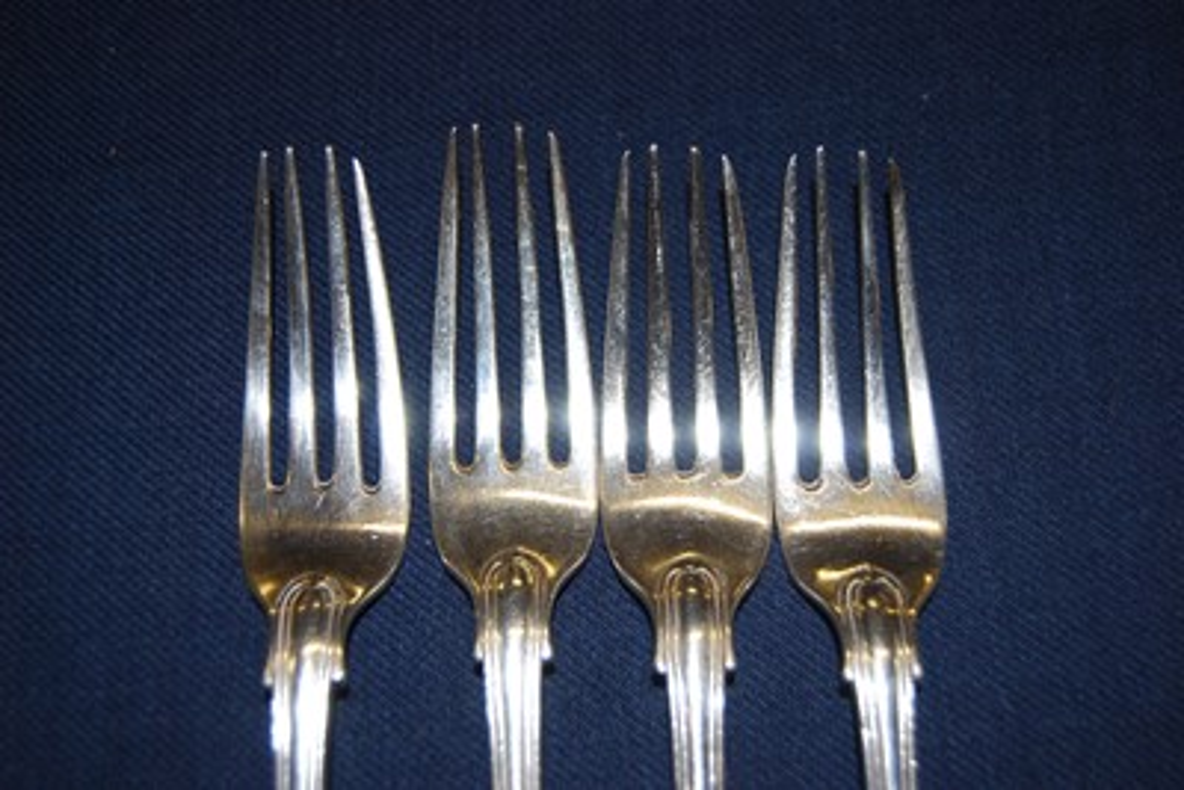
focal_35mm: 48
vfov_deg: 28.1
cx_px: 592
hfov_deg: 41.1
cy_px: 395
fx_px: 1579
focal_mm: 32
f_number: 4.5
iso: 200
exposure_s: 1/60
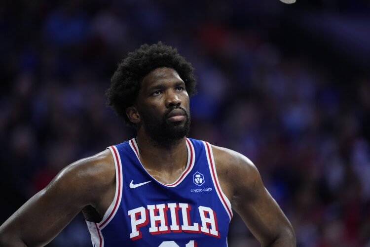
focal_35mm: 300
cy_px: 124
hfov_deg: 6.9
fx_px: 3083
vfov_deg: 4.6
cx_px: 185
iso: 3200
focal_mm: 300
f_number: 2.8
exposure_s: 1/2000
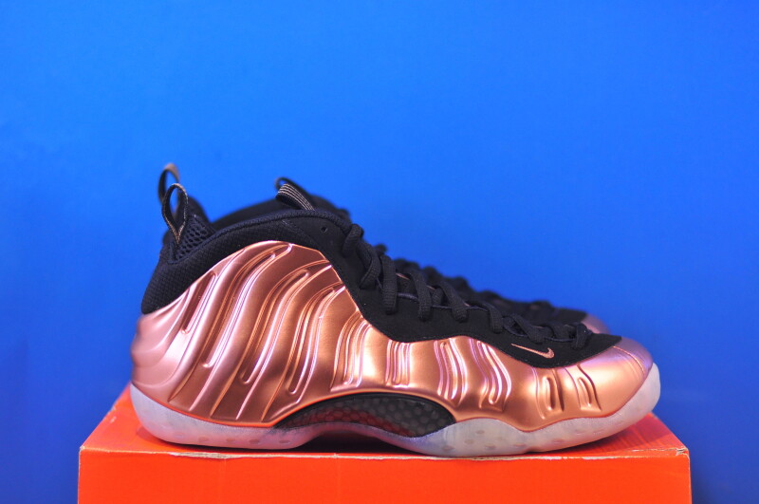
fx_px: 1579
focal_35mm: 75
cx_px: 380
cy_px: 252
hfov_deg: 27.0
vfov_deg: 18.1
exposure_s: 1/320
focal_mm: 50
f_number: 2.2
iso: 250
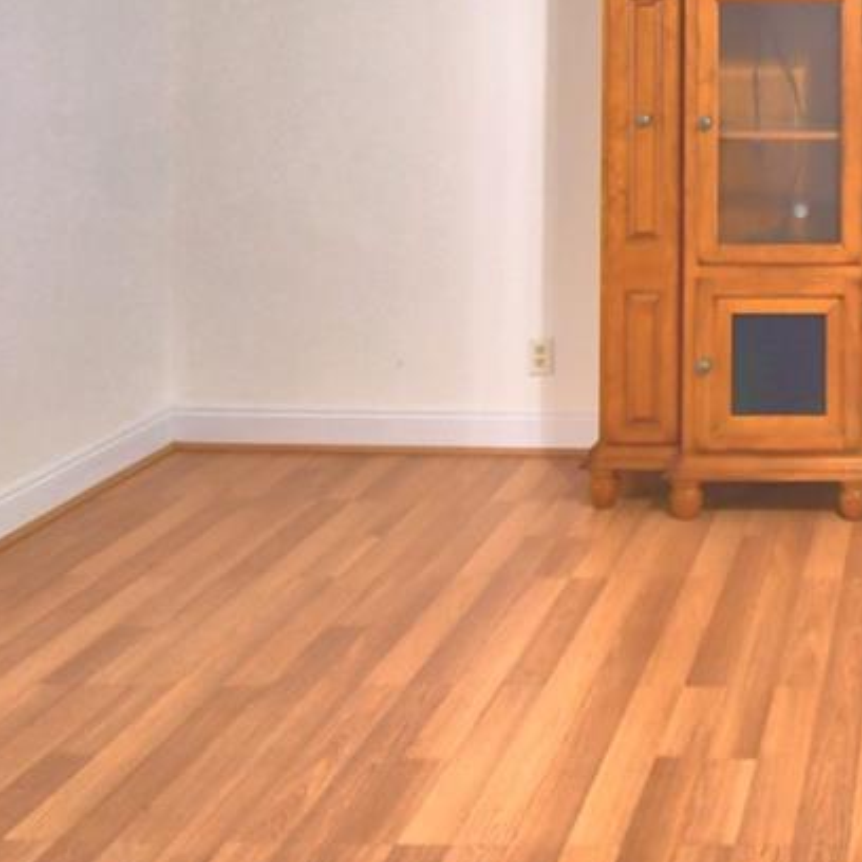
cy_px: -8
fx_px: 1409
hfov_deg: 30.3
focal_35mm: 50
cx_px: 963
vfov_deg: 31.4
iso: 640
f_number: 4.5
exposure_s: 1/30
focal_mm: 10
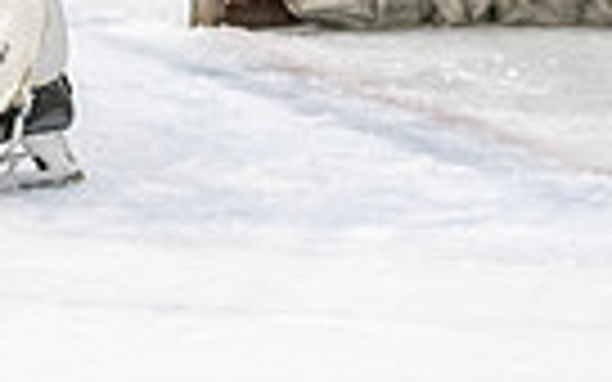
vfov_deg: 2.4
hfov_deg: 3.8
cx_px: -841
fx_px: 9007
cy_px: -402
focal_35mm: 540
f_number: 2.8
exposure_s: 1/800
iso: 4000
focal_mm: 105
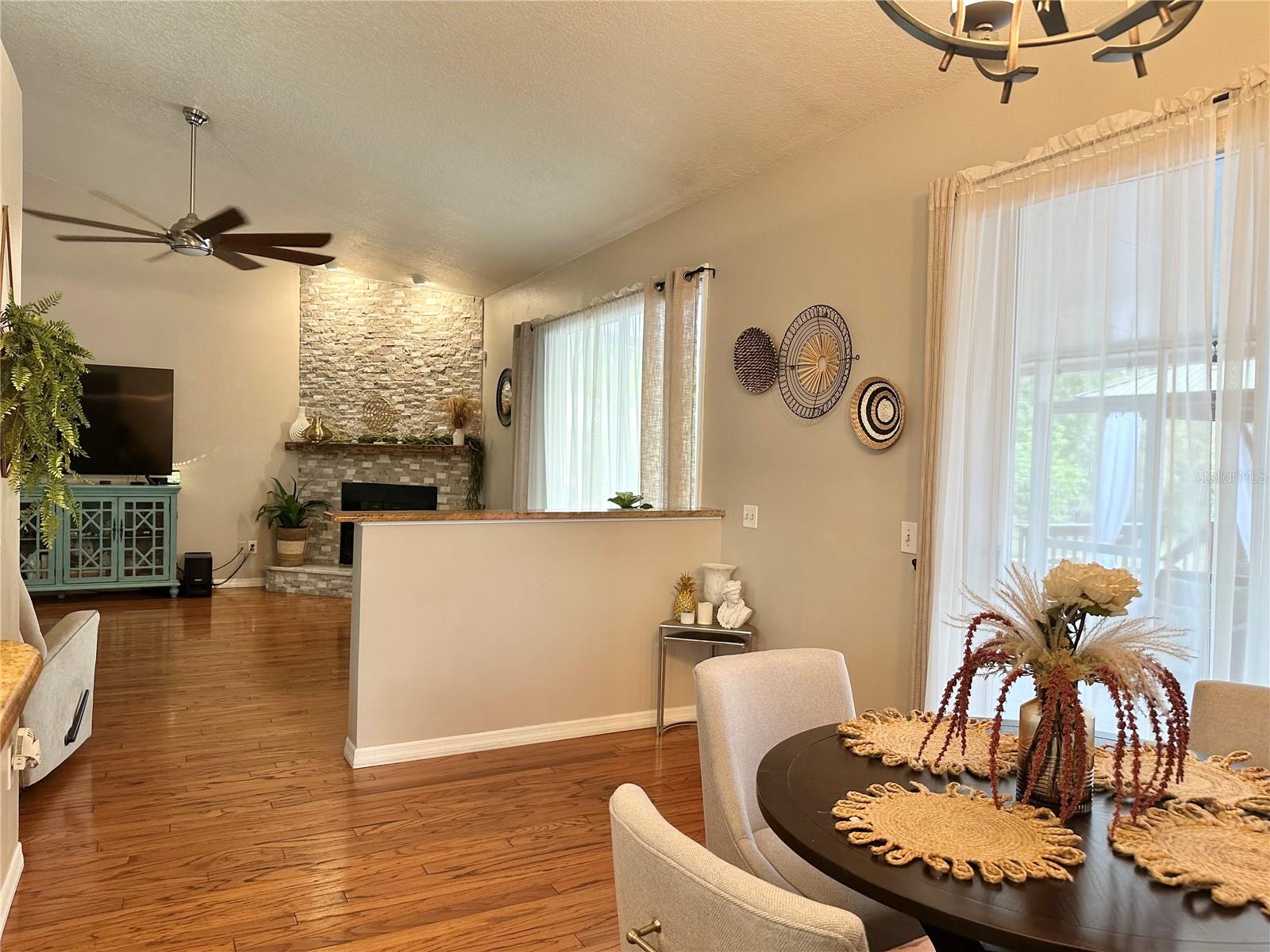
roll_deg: -1.9
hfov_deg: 71.6
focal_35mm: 24
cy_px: 476
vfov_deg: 56.8
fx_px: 881
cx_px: 635
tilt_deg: -1.0
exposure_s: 1/60
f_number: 1.78
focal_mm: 6.86
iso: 160
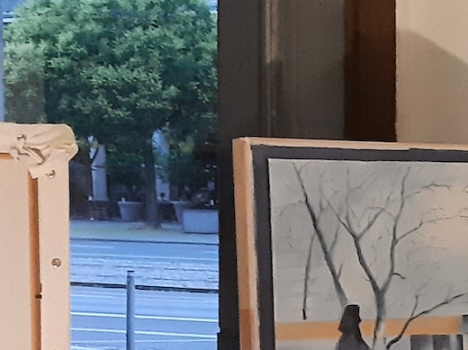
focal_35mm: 125
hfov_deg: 14.8
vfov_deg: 11.7
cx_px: 672
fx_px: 1688
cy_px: 333
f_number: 1.7
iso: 320
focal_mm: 3.93
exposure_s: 1/50
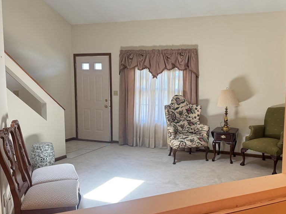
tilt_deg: -6.5
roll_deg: -2.0
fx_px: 264
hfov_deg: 56.1
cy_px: 112
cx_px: 179
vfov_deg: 44.1
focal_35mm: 32
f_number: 1.78
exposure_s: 1/60
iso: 200
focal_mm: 6.76
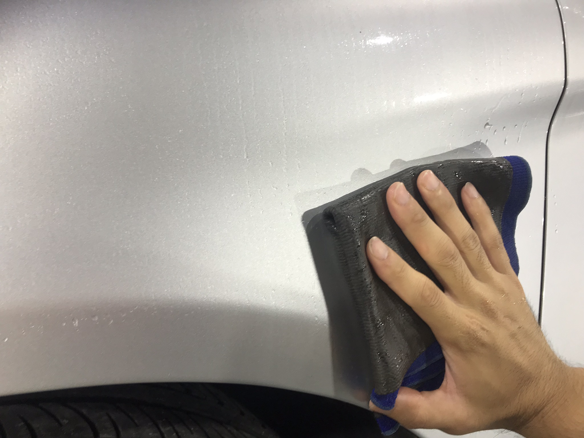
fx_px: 472
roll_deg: -0.9
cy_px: 219
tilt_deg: -13.8
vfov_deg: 49.7
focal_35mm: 28
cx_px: 292
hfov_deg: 63.4
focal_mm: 3.99
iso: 25
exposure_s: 1/60
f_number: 1.8
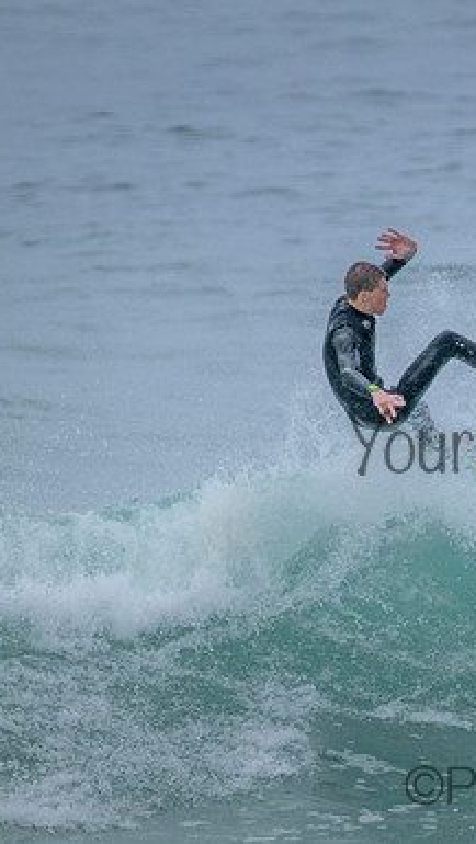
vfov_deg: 1.7
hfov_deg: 1.0
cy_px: 422
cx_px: 575
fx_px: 28296
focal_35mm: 1263
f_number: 11
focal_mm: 800
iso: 3600
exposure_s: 1/1600
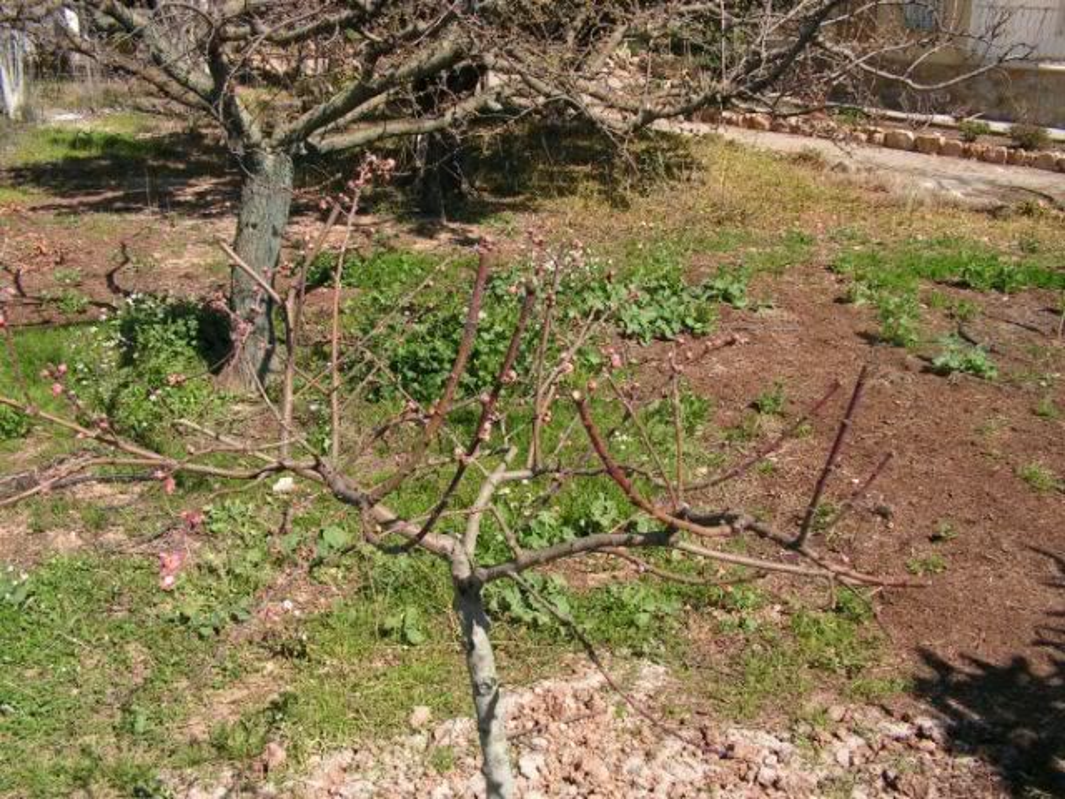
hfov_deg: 51.4
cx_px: 532
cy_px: 400
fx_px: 1108
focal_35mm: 36
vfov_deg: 39.7
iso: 64
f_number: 4.8
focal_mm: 6
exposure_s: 1/400
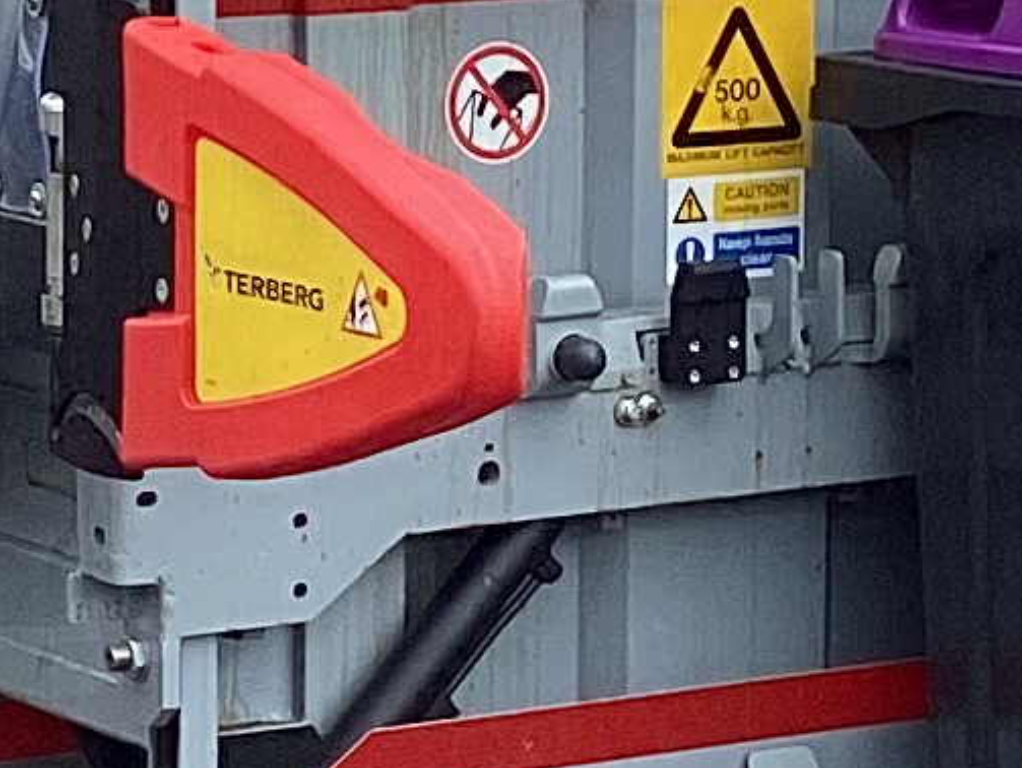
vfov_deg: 7.4
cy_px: 33
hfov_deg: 9.8
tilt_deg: -4.5
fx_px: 5939
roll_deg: -0.3
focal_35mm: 201
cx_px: 223
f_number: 2.4
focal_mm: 3.3
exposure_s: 1/364
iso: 25
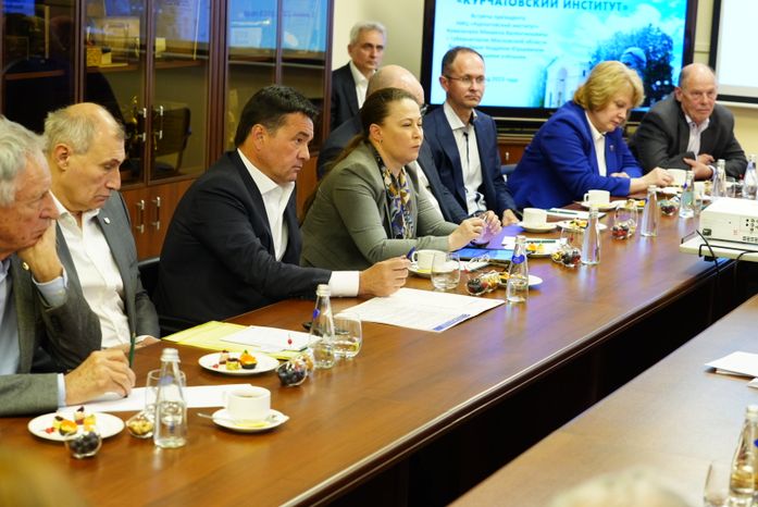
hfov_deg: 28.8
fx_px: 1475
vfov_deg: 19.5
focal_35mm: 70
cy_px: 254
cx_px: 379
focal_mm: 70
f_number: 5
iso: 2500
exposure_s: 1/80
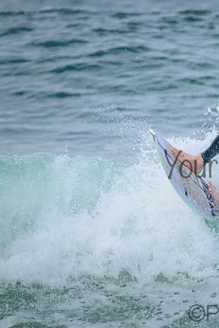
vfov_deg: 1.5
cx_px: 262
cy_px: 156
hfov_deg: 1.0
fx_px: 12233
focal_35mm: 1342
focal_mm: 800
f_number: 11
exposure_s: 1/1600
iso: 2800
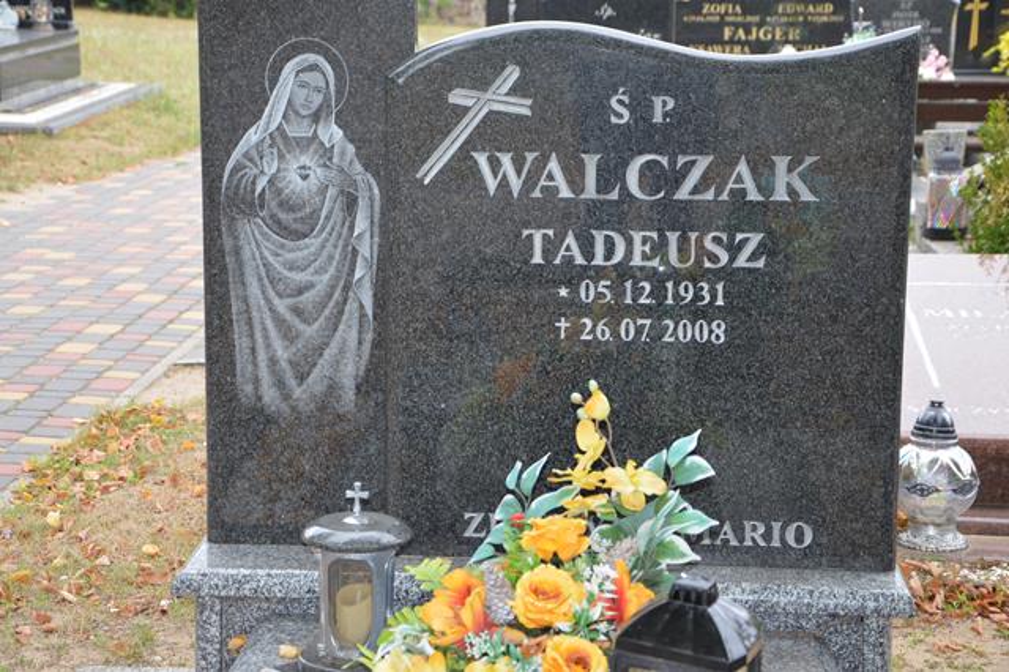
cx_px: 504
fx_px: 2185
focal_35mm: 78
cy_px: 336
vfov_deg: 17.5
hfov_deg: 26.0
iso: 400
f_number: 5
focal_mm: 52
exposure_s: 1/125
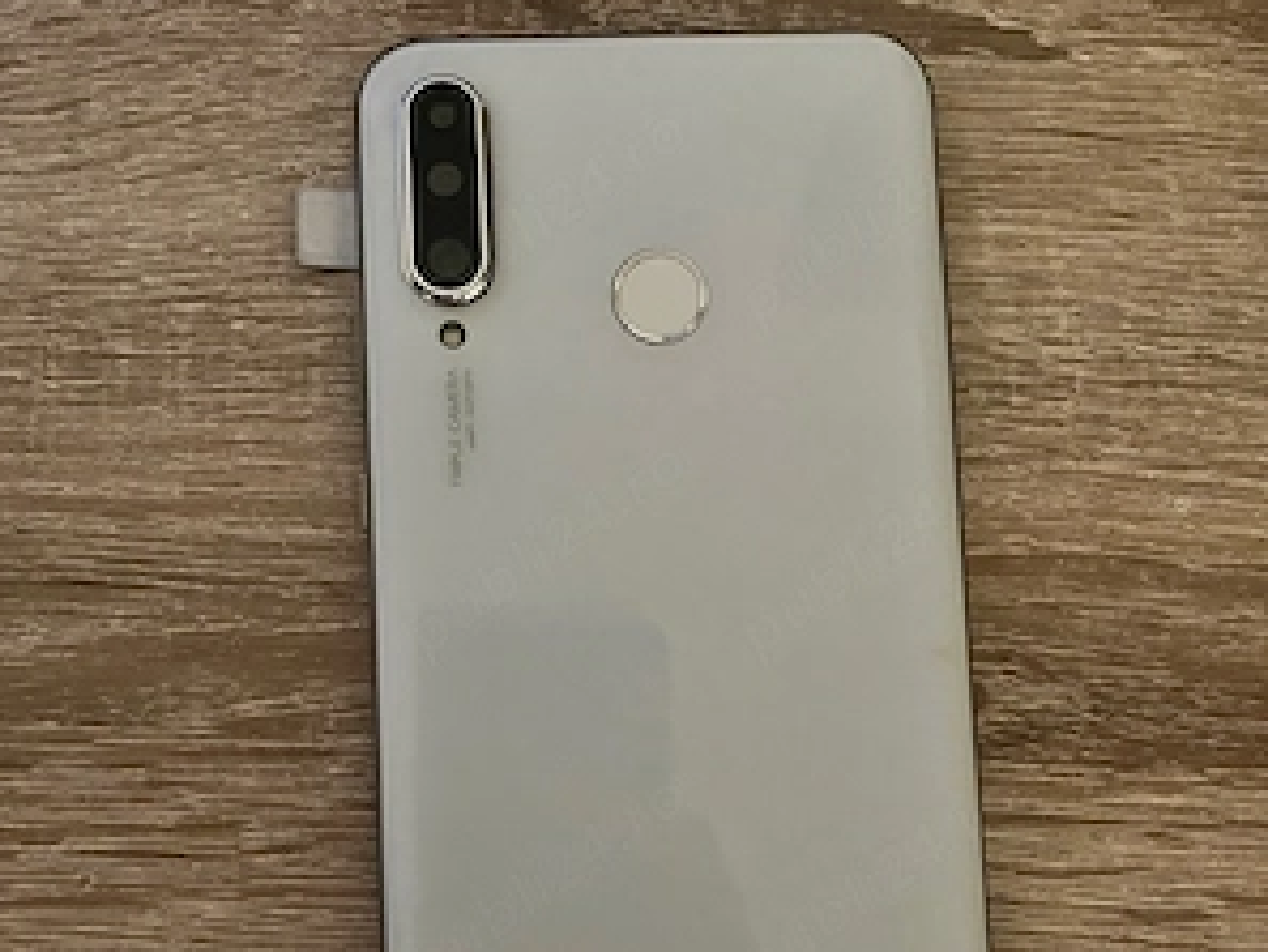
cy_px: 602
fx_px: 1283
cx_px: 632
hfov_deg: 52.6
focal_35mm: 35
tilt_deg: -84.0
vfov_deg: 40.4
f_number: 1.6
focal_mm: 5.1
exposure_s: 1/30
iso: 800
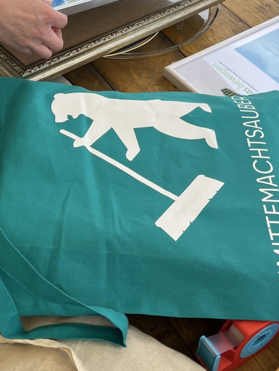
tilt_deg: -39.9
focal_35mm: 59
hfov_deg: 24.5
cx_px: 65
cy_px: 75
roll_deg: +0.4
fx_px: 634
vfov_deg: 31.8
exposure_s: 1/1225
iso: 50
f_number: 1.6
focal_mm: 5.1
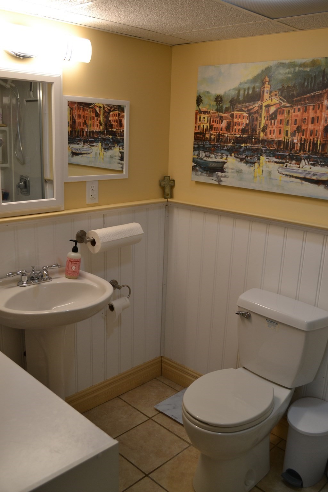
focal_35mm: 33
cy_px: 246
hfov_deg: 40.0
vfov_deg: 57.2
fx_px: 451
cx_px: 164
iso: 400
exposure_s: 1/100
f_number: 5
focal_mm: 22
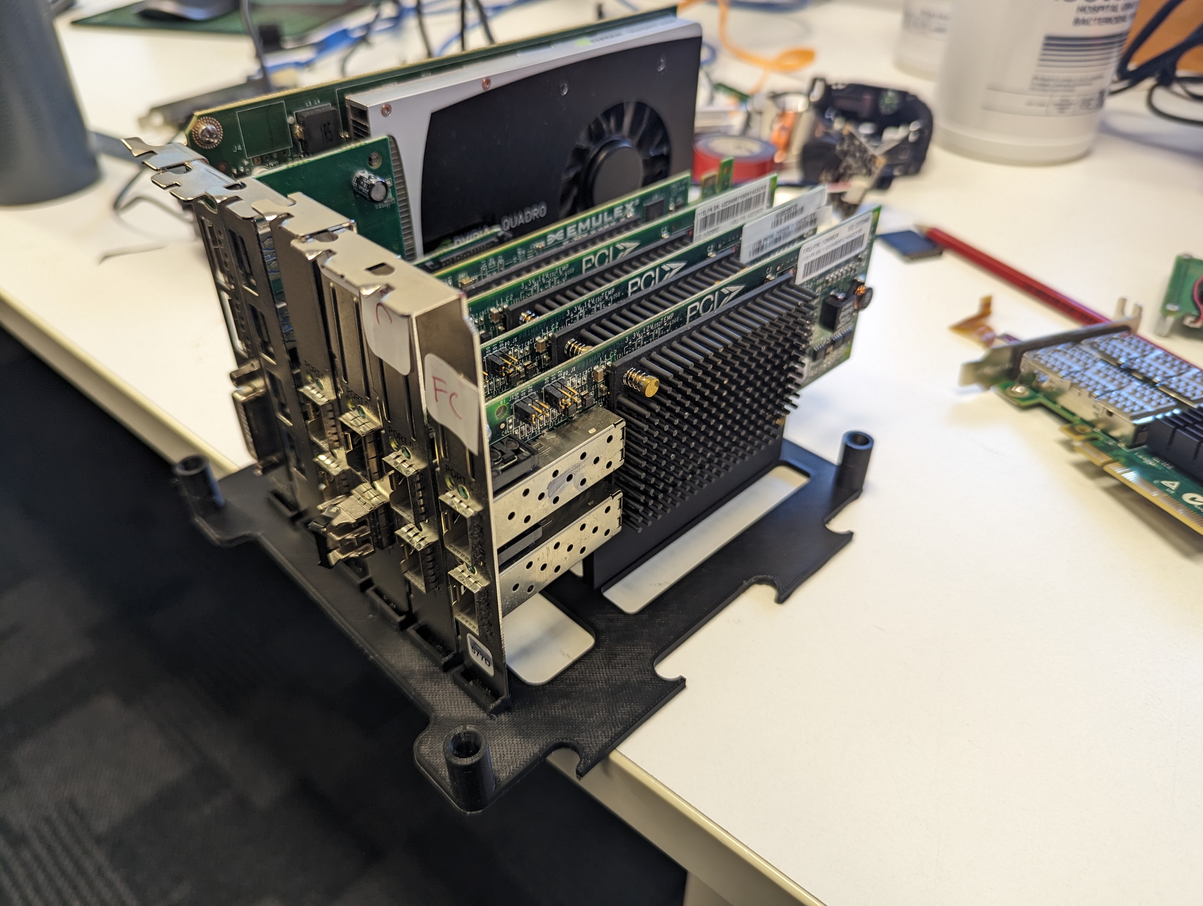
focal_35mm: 24
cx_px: 602
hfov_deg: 71.5
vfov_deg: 56.9
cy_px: 453
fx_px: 835
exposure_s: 1/25
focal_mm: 6.81
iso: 80
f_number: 1.85
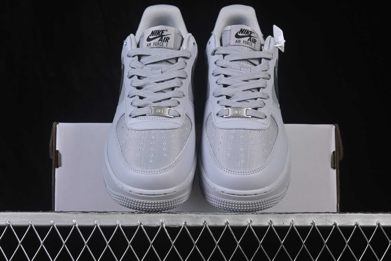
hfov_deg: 27.0
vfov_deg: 18.2
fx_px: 815
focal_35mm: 75
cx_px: 196
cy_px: 130
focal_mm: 50
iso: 160
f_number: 8
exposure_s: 1/80
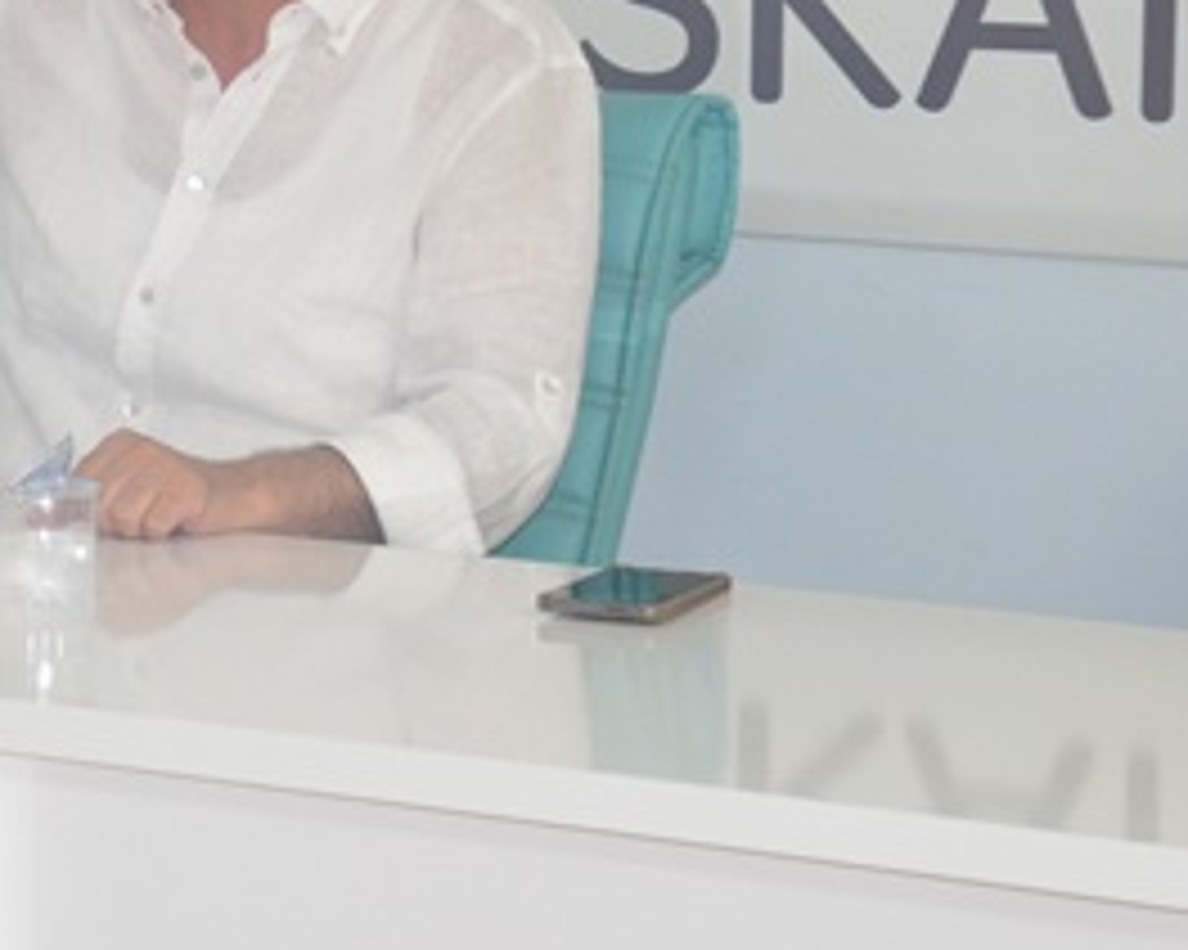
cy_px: 83
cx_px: -225
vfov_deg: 9.5
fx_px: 5694
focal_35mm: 162
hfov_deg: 11.7
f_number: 5.6
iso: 1600
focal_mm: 38
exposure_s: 1/60
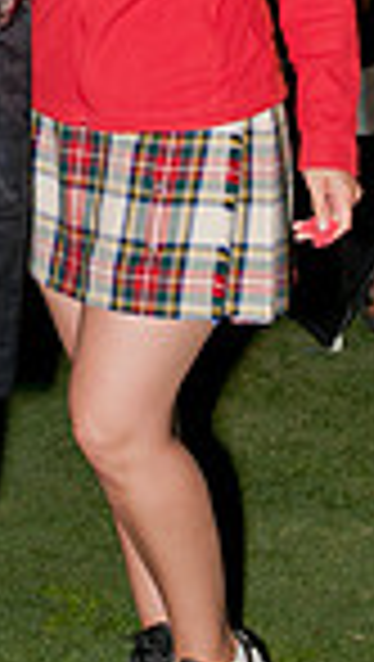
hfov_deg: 9.6
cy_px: -81
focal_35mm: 125
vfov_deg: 16.6
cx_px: -92
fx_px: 2197
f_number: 5
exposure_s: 1/60
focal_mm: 26
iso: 220
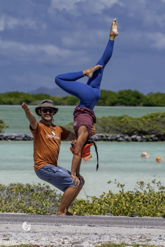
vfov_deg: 5.2
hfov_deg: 3.4
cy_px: 124
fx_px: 2746
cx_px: 82
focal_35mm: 400
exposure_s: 1/1600
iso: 1600
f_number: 16
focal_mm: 400
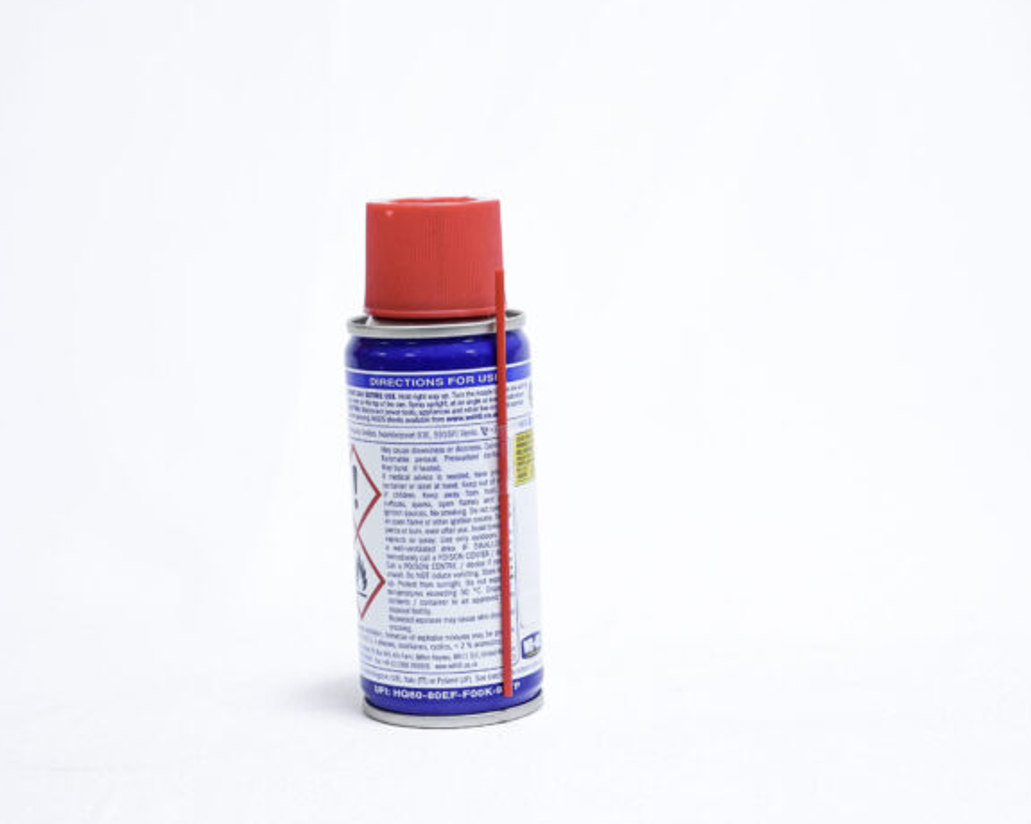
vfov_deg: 19.2
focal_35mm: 80
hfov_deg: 23.8
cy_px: 408
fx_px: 2441
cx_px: 448
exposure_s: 1/250
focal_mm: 70
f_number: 8
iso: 3200
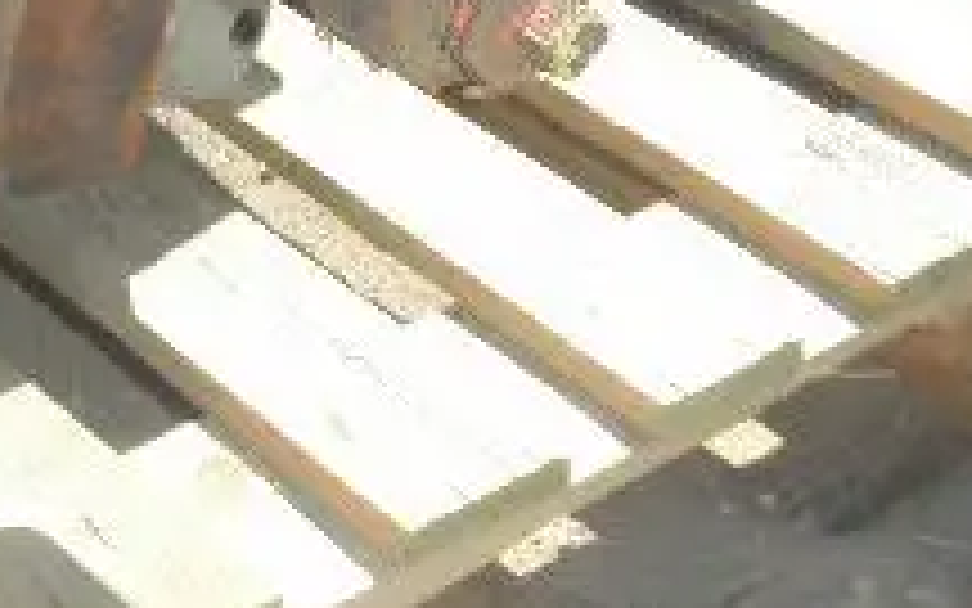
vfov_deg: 14.4
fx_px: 2331
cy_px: -135
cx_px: -346
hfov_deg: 21.0
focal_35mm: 88
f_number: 3
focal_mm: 5
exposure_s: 1/500
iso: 64
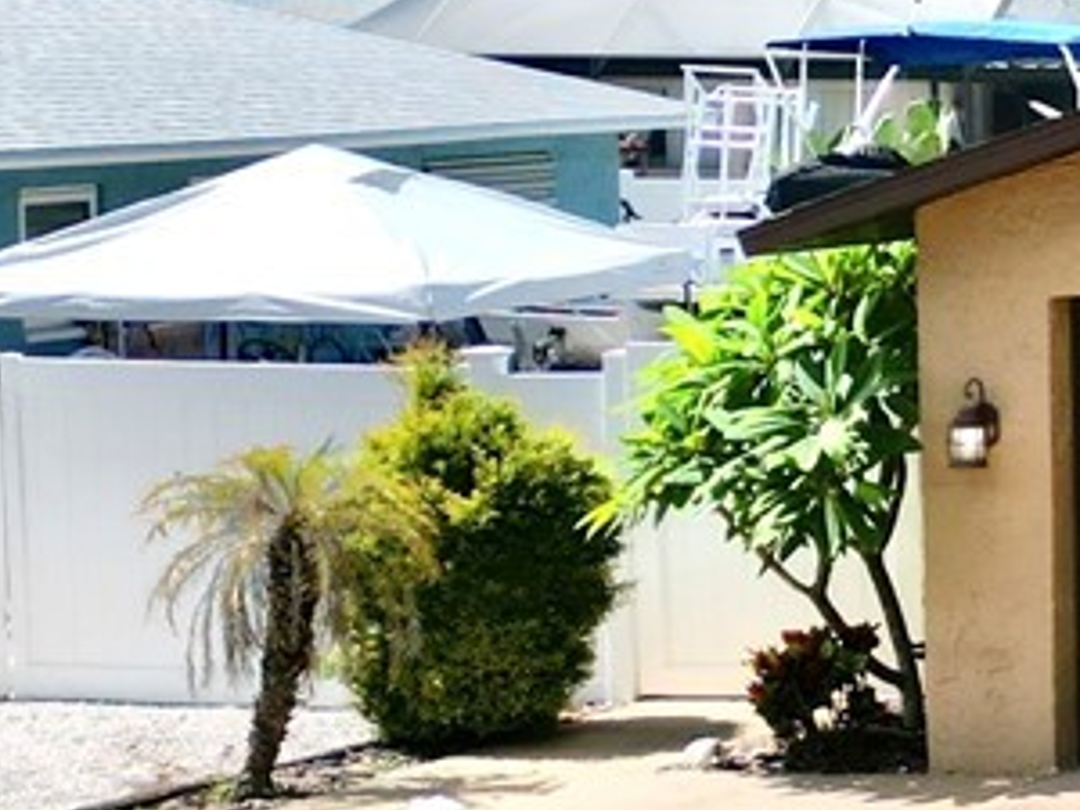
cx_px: 2635
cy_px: 266
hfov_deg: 12.1
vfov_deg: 11.6
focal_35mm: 128
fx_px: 3994
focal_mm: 6.72
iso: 150
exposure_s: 1/4000
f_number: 1.7
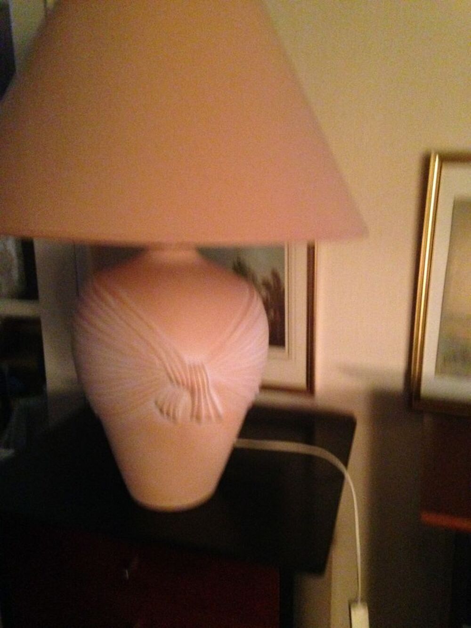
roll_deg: +1.2
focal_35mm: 33
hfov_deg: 43.0
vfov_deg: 55.3
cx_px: 236
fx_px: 599
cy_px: 314
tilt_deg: -11.8
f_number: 2.4
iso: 800
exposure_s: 1/15
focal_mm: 4.12
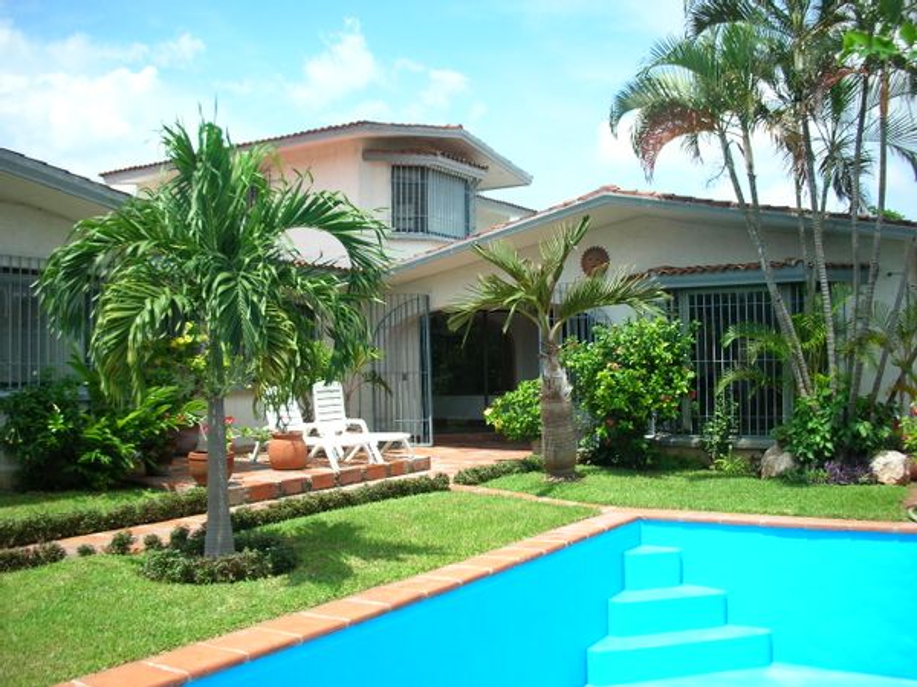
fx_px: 927
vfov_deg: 40.7
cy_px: 344
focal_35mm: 35
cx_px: 458
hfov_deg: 52.6
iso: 71
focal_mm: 5.8
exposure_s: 1/82.5
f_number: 8.5
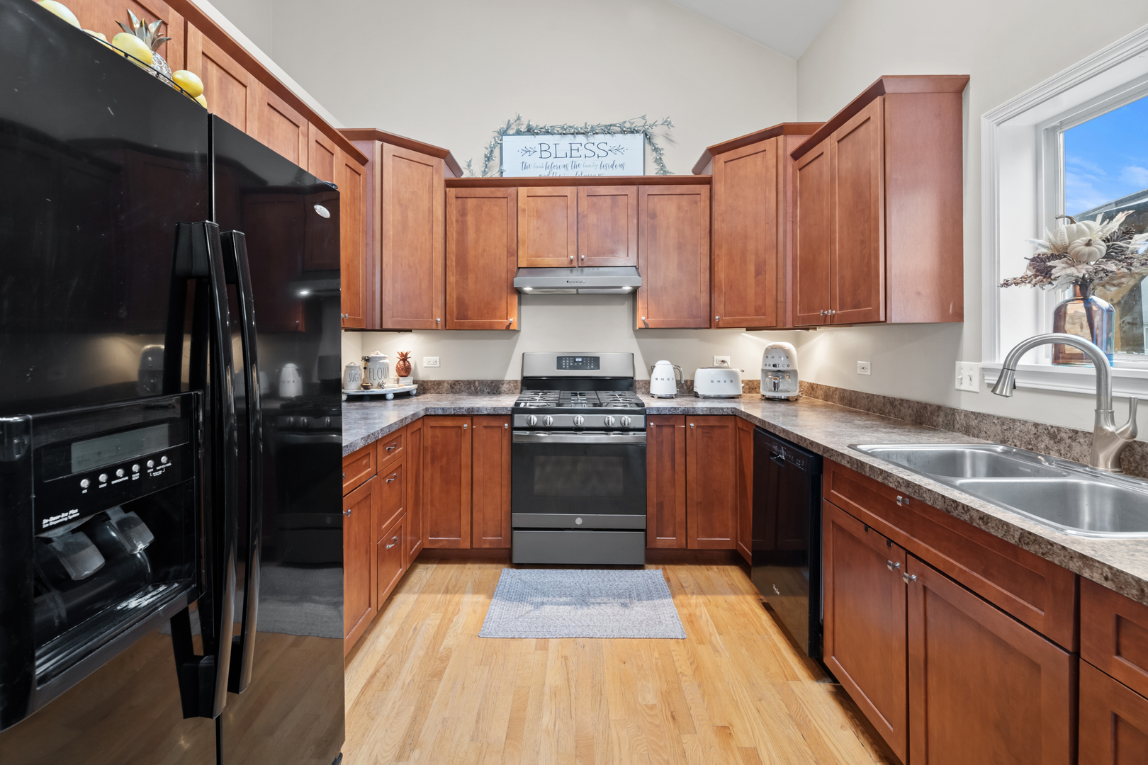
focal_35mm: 14
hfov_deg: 104.3
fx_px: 446
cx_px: 574
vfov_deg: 81.2
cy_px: 382
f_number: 9
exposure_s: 1/3
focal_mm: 14
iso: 1000
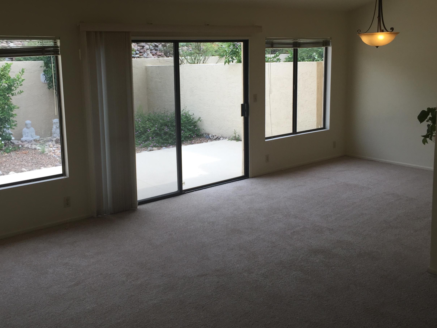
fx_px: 454
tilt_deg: -10.8
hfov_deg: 51.3
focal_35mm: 36
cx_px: 202
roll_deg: +0.1
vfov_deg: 39.5
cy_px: 128
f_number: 2.2
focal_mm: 4.15
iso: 32
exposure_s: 1/520
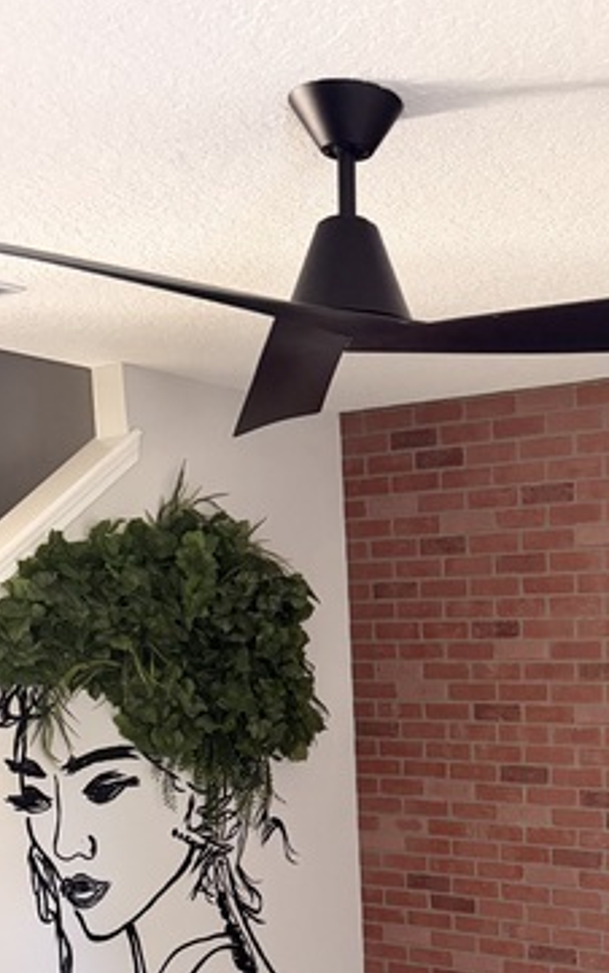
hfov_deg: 26.6
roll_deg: -0.6
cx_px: 539
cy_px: 880
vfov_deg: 39.5
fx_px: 1247
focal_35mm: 47
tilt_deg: -10.0
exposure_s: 1/48
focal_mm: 6.76
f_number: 1.78
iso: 800
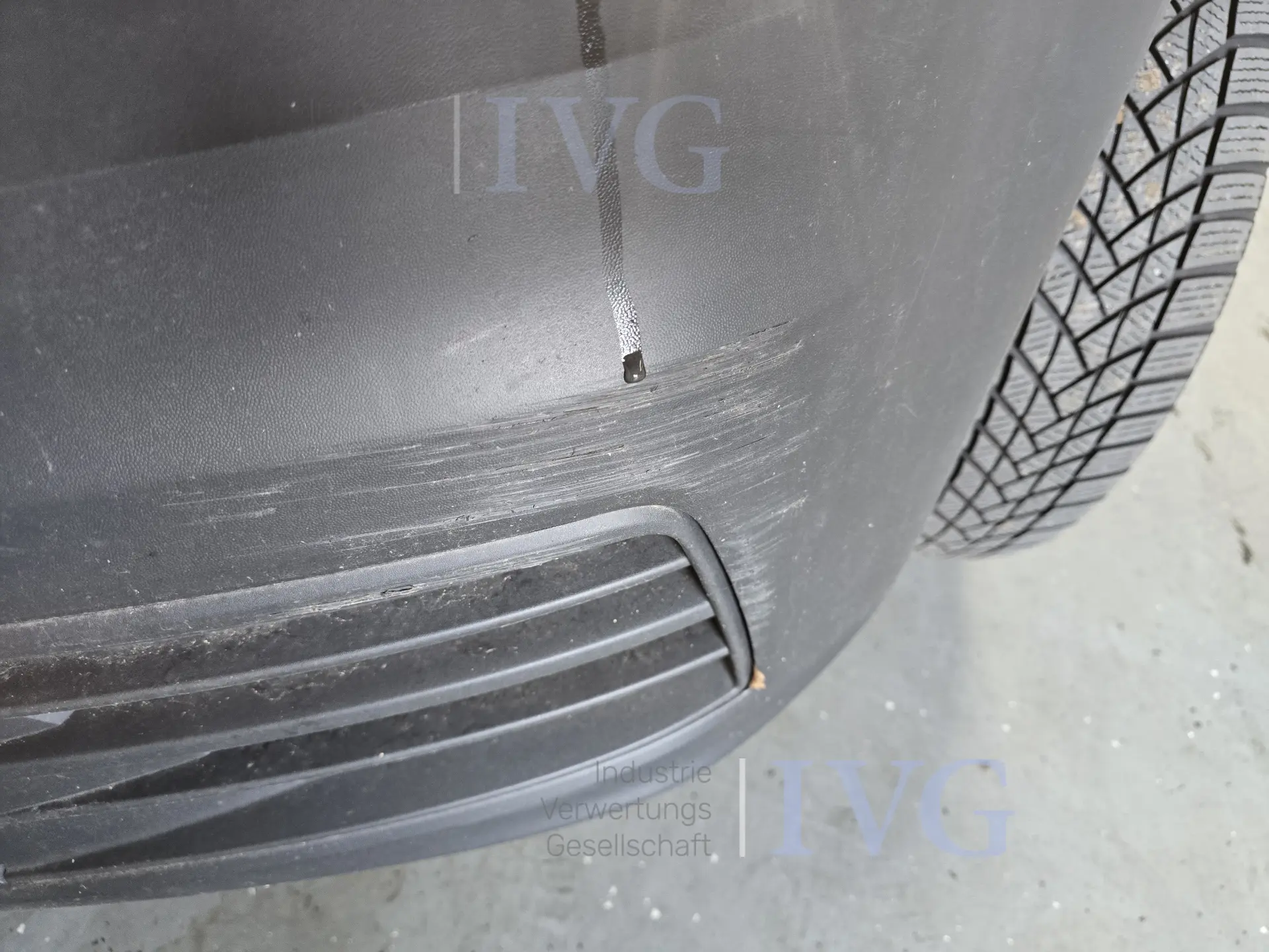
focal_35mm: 23
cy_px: 476
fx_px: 843
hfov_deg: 73.9
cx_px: 634
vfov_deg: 58.9
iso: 250
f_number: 1.7
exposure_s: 1/100
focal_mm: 6.3
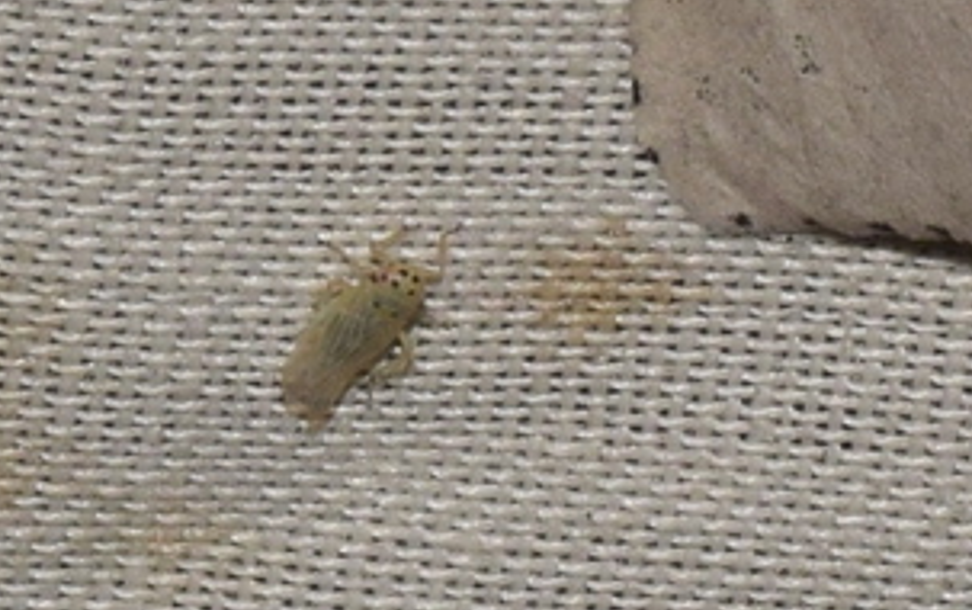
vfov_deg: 1.9
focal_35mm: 677
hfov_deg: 3.1
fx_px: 17950
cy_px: -315
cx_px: 1091
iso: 400
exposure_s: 1/200
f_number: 14
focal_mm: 140
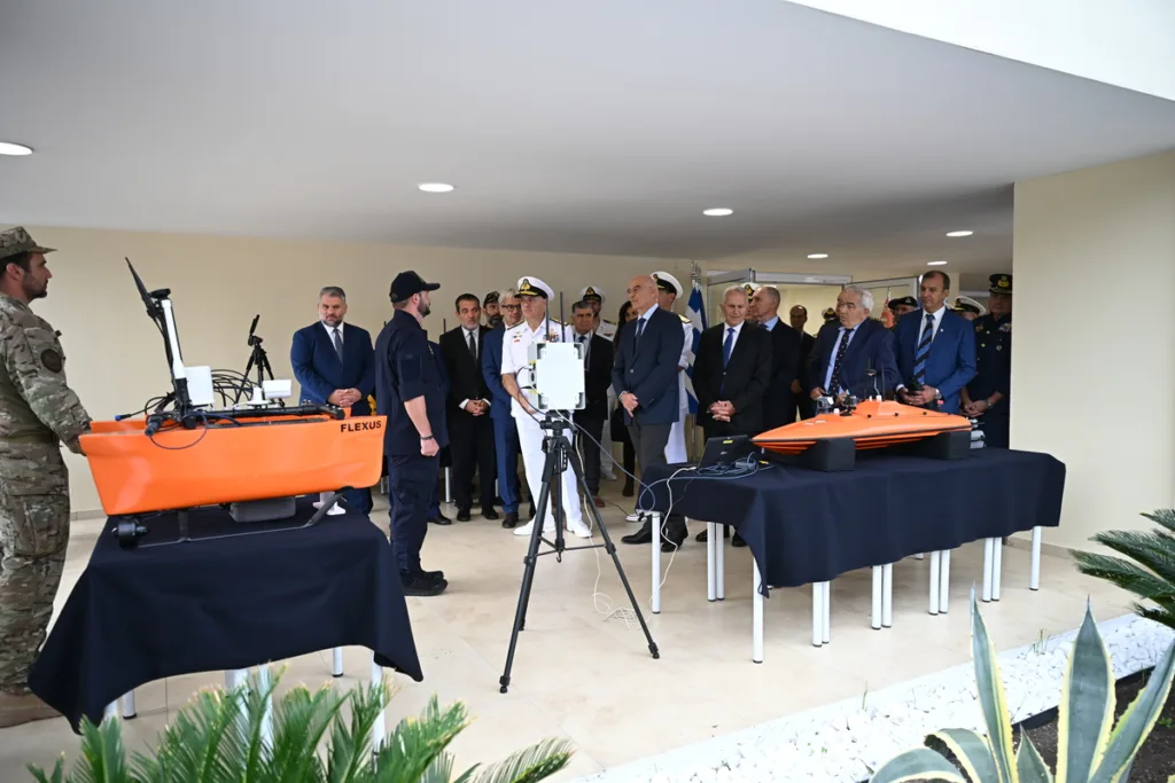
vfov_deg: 53.1
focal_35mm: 24
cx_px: 588
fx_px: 783
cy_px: 392
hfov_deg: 73.7
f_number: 2.8
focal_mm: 24
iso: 640
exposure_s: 1/400
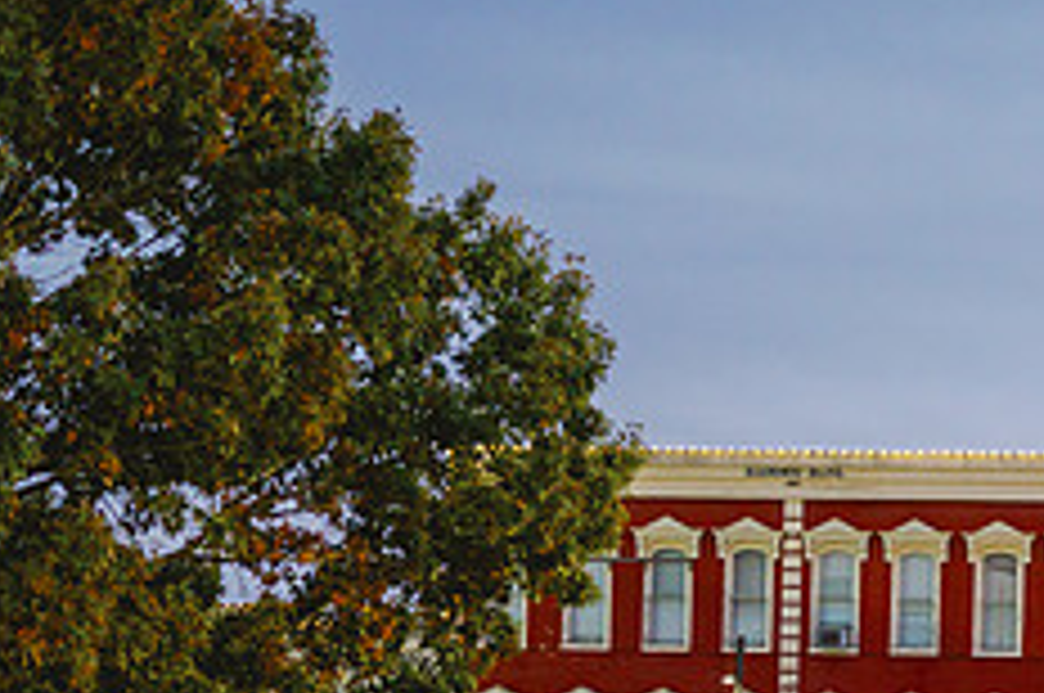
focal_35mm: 125
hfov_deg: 15.9
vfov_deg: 10.8
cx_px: 1210
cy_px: 770
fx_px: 3620
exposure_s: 1/200
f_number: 2
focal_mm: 50
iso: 3200
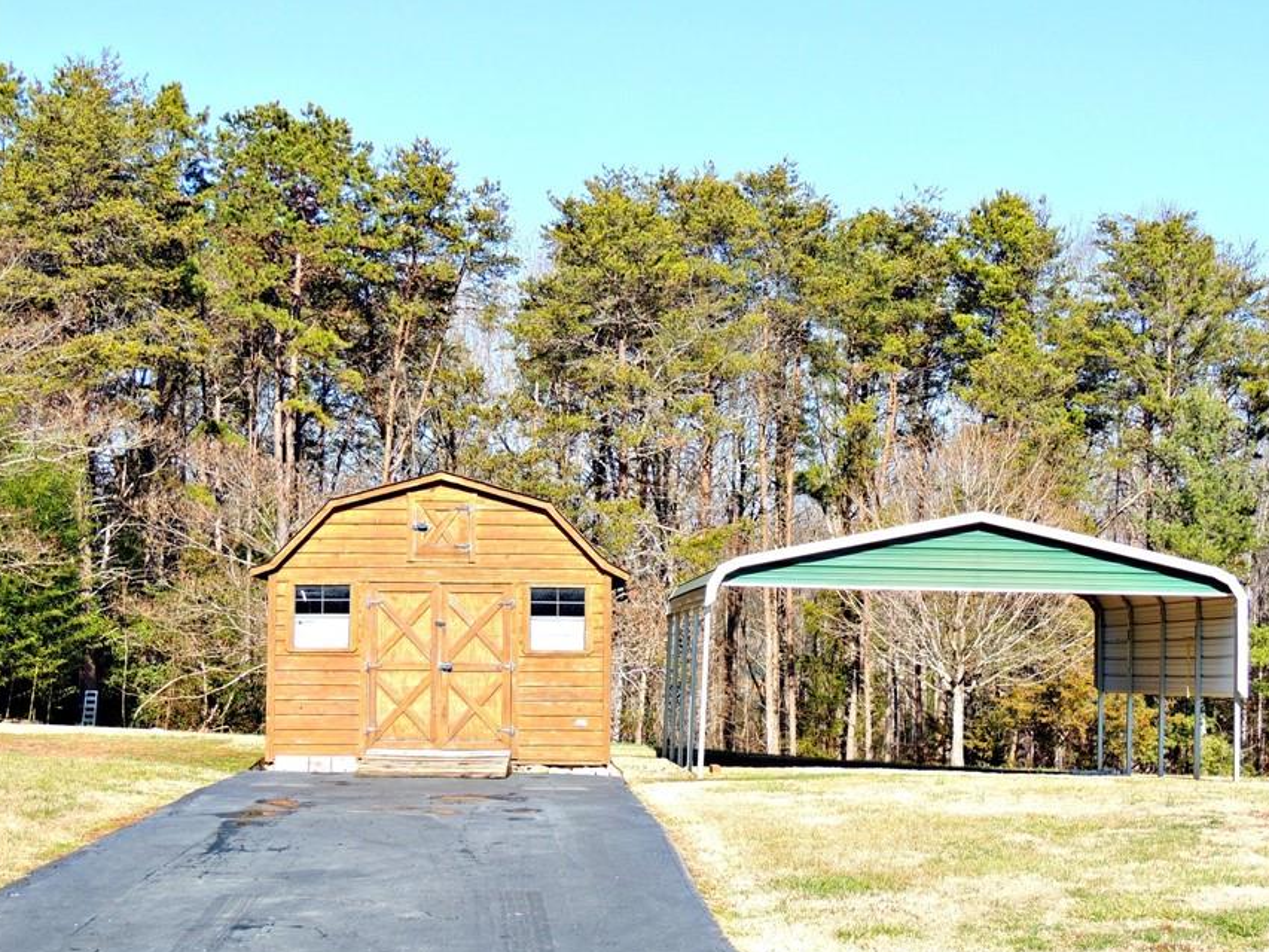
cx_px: 751
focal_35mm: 60
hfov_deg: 32.1
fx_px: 2200
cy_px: 495
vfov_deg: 24.4
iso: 100
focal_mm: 8.9
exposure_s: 1/400
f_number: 3.6
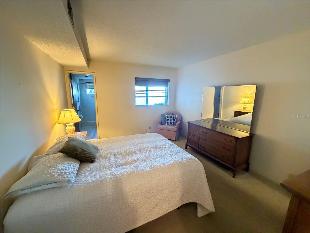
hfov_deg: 102.1
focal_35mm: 14
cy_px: 116
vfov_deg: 85.7
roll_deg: -0.4
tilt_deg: -10.9
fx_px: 125
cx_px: 155
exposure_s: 1/40
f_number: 2.2
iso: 1000
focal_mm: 2.22
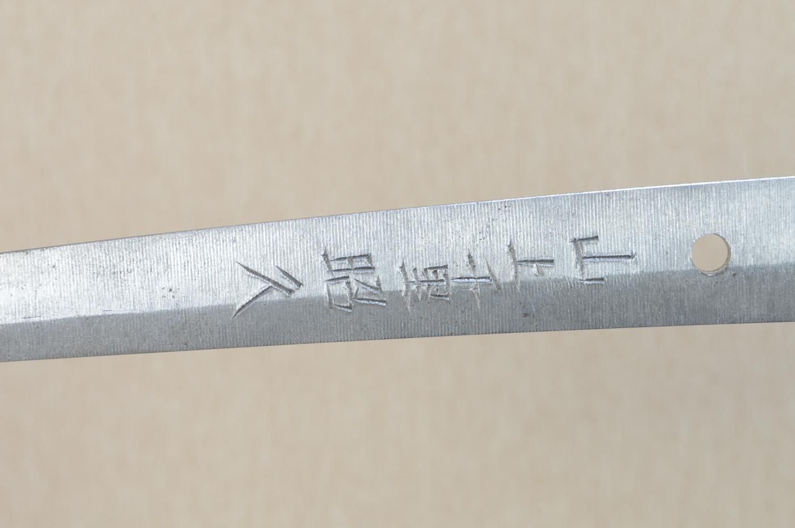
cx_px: 398
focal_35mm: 120
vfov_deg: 11.4
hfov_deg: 17.1
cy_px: 264
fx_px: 2648
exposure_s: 1/2
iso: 400
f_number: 11
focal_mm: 80
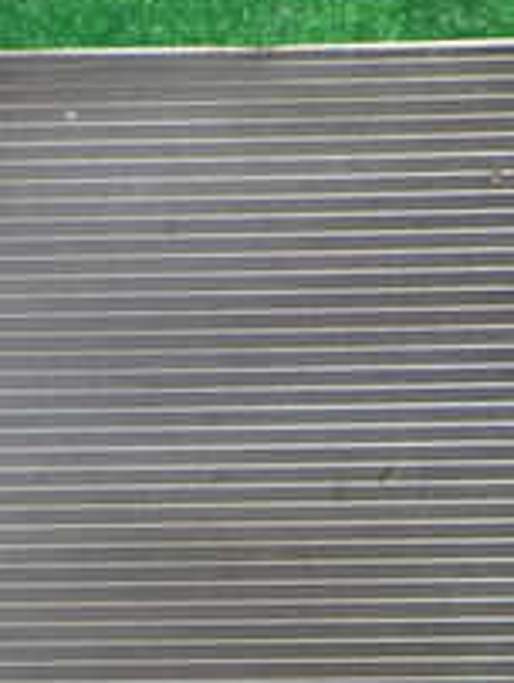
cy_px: 385
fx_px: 1758
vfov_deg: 22.0
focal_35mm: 89
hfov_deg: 15.7
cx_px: 690
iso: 200
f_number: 2.3
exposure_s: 1/40
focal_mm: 5.4
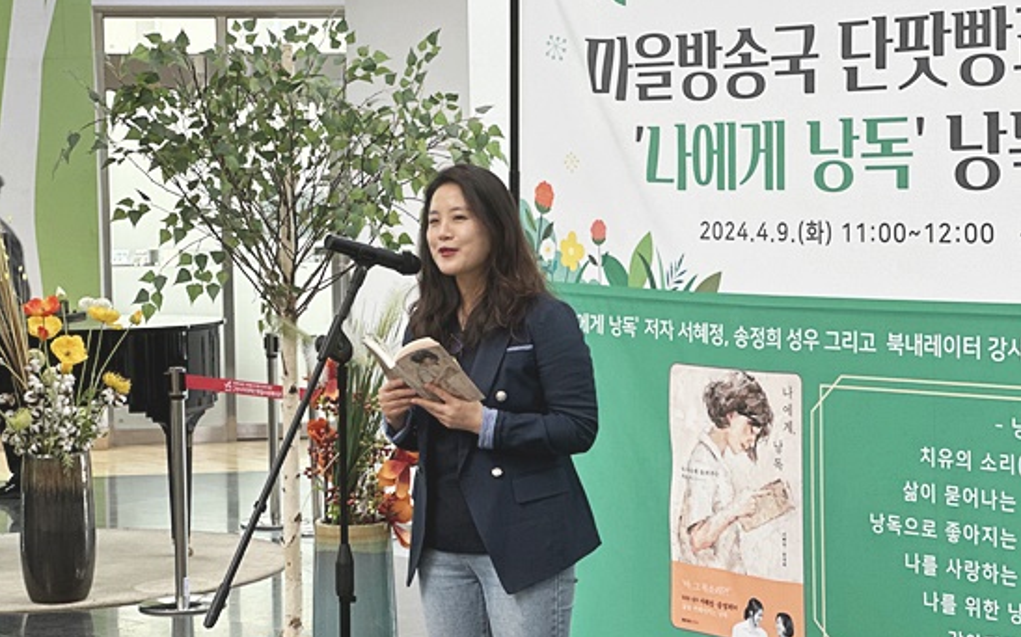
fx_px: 2281
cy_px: 316
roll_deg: +0.3
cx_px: 510
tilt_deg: -2.7
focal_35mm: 82
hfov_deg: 25.2
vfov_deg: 15.9
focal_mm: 9
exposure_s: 1/60
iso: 125
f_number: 2.8
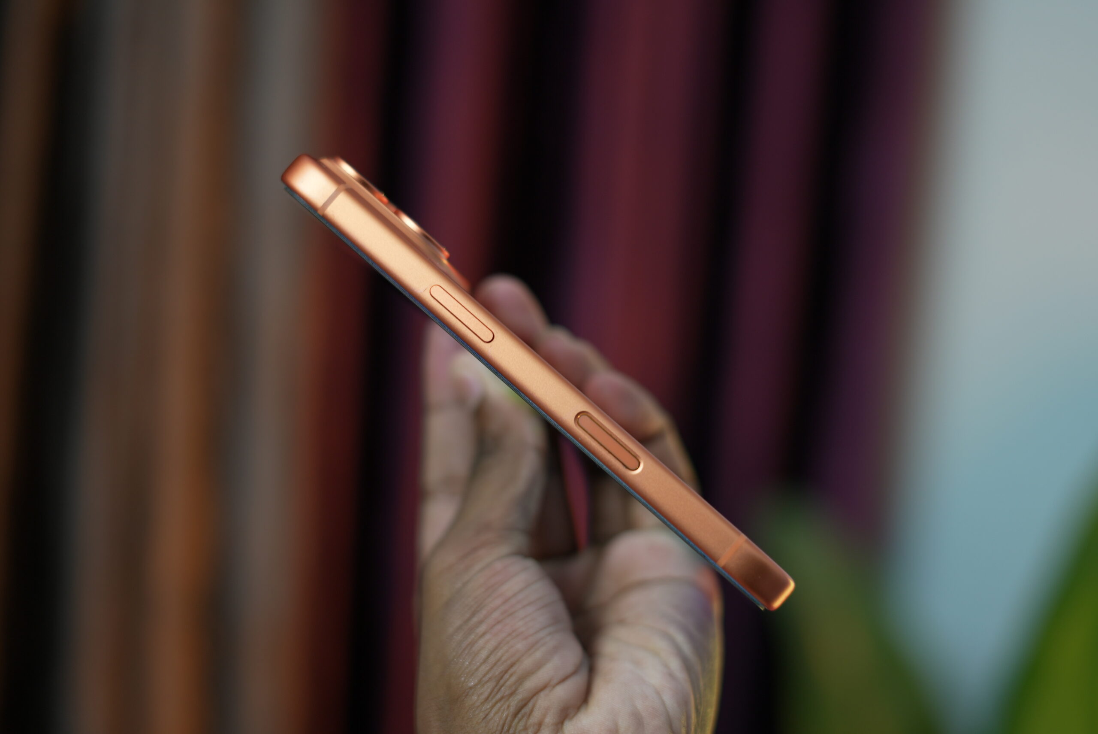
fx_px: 1526
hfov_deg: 39.6
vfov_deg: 27.0
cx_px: 549
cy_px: 367
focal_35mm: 50
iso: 320
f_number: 2.2
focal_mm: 50
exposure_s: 1/100
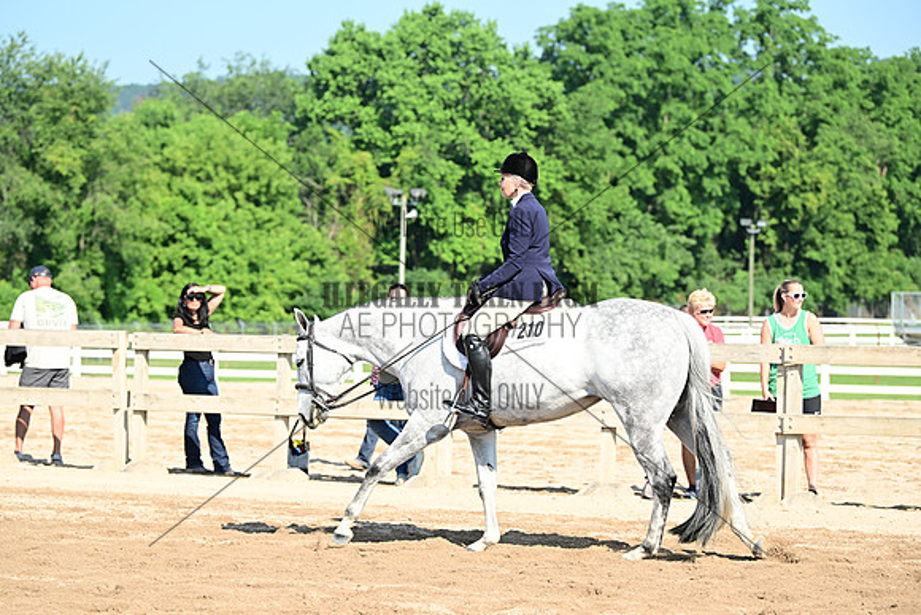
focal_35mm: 120
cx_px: 460
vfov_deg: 11.4
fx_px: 3071
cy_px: 308
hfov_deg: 17.1
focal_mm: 120
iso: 160
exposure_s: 1/767
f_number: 4.5
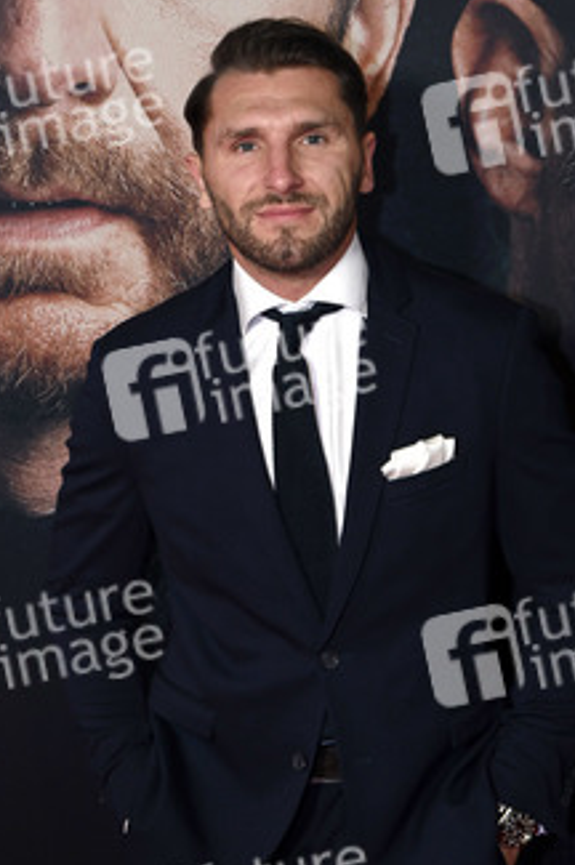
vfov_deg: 19.3
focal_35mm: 106
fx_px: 2545
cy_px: 511
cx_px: 317
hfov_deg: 12.9
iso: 1250
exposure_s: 1/100
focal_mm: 86
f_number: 6.3
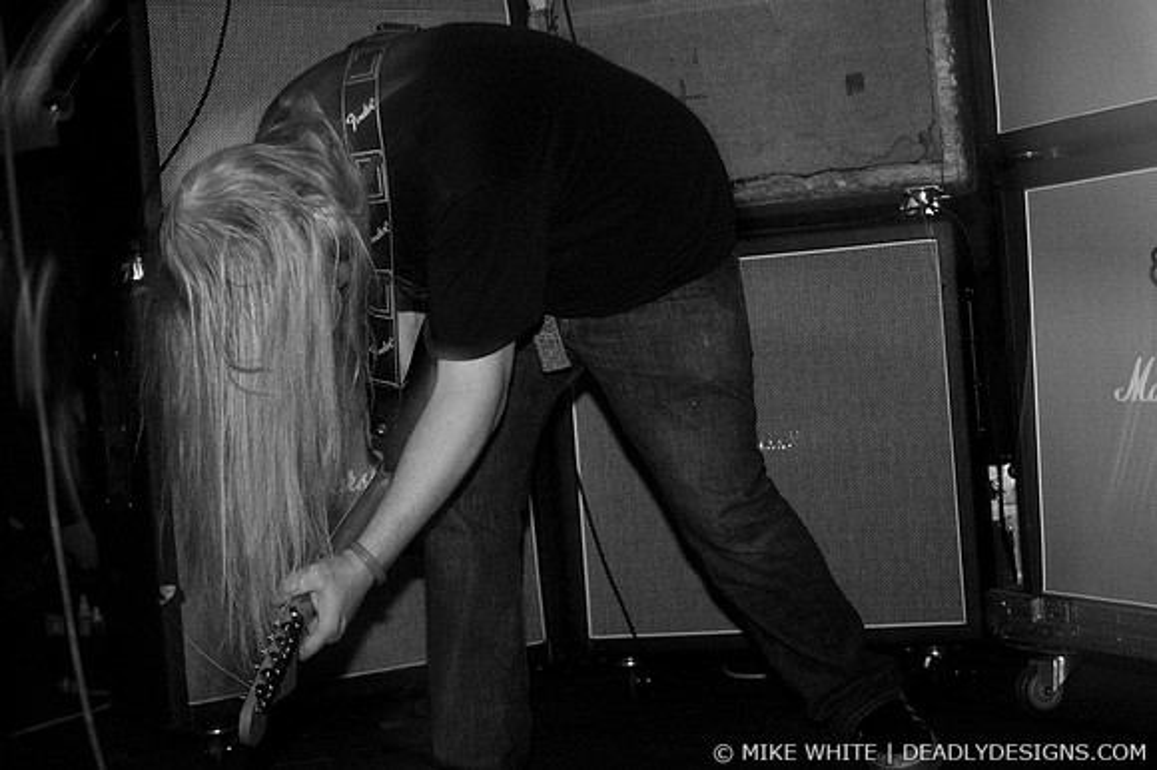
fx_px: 1686
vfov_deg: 25.7
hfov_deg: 37.9
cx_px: 578
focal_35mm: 52
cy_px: 385
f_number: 2.8
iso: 800
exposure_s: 1/30
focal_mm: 35
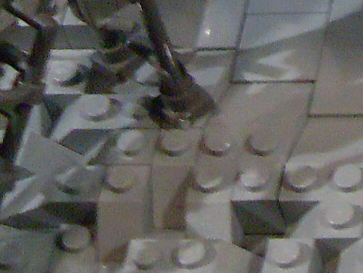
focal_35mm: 222
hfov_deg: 7.9
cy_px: -261
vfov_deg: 6.5
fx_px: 2328
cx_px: 999
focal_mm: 6.3
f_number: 2.8
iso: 200
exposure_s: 1/15
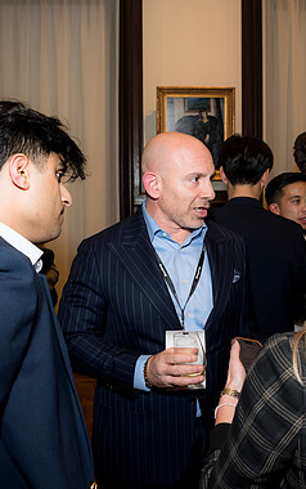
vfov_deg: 49.3
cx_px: 185
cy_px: 244
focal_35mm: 40
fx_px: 533
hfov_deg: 31.9
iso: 800
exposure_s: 1/125
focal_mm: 24
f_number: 5
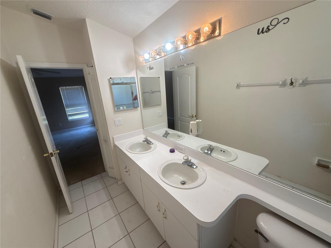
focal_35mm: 14
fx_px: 134
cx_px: 166
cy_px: 124
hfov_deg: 102.1
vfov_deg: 85.7
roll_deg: +5.1
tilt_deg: -13.7
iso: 100
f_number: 2.2
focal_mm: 2.22
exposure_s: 1/120
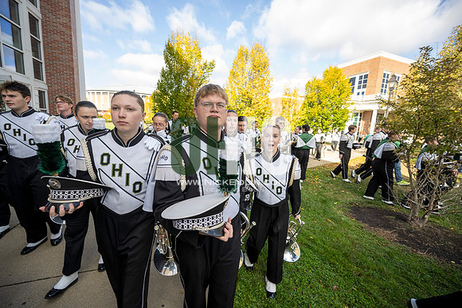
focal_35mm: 14
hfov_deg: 104.2
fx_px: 180
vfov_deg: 81.2
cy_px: 154
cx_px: 231
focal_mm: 14
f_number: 4.5
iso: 320
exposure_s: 1/500
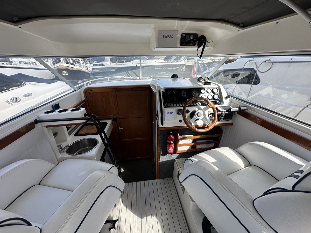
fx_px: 126
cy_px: 116
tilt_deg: -21.2
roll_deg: +0.8
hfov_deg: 102.1
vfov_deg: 85.7
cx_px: 156
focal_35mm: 14
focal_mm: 2.22
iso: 40
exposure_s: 1/515
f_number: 2.2
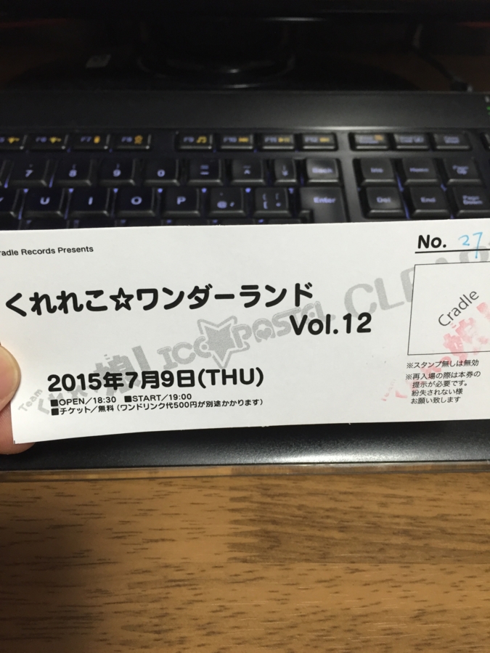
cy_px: 326
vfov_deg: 61.7
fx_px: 547
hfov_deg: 48.2
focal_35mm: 29
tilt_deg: -46.5
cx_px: 245
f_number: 2.2
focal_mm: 4.15
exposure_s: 1/30
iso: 100
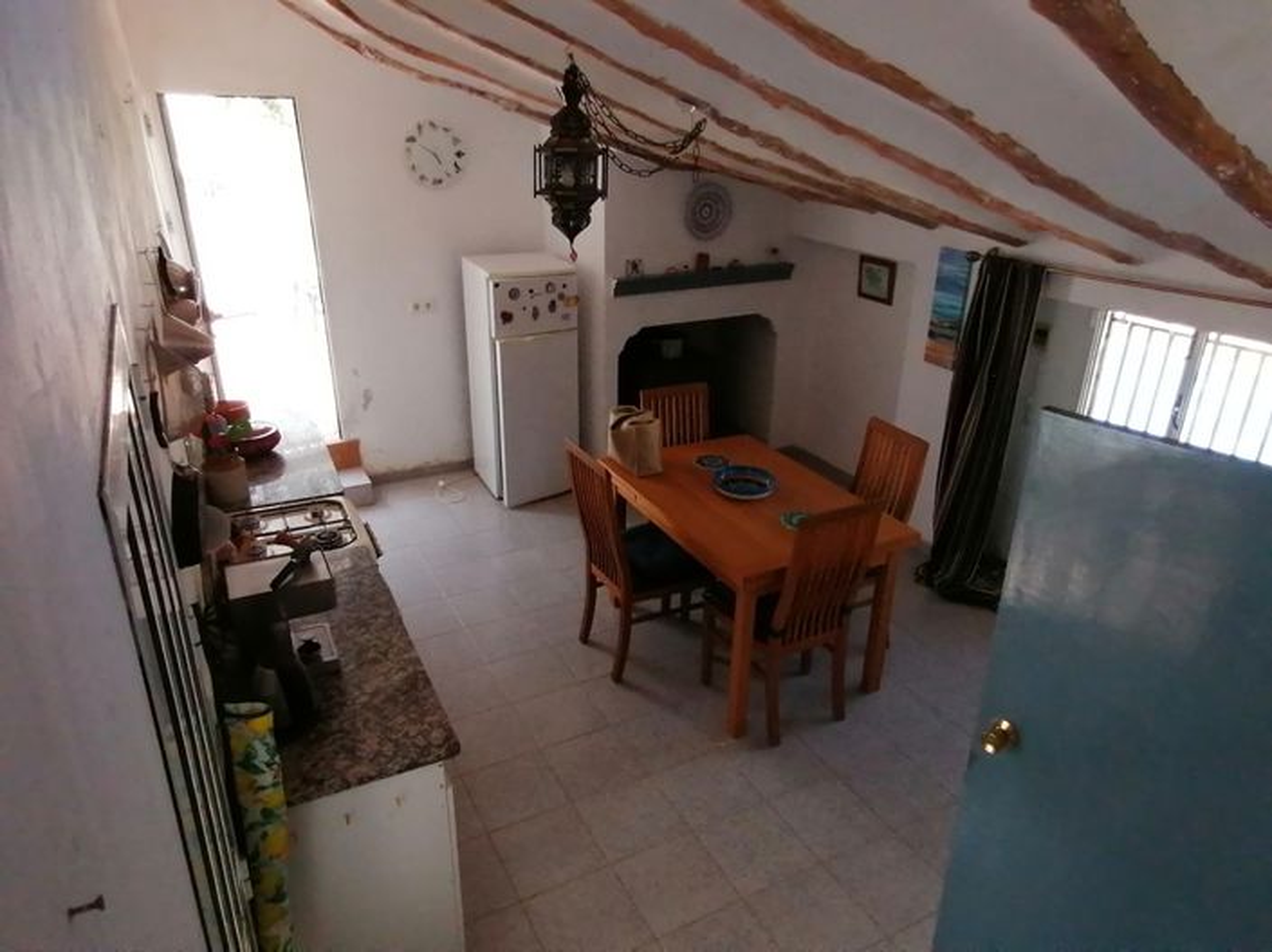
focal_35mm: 25
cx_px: 636
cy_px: 476
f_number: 2.4
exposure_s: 1/100
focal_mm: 2.7
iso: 160
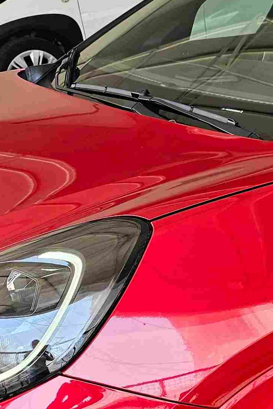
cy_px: 277
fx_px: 1001
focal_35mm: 88
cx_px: 339
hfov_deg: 14.9
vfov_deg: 23.0
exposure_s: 1/180
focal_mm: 6.3
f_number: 1.7
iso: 50
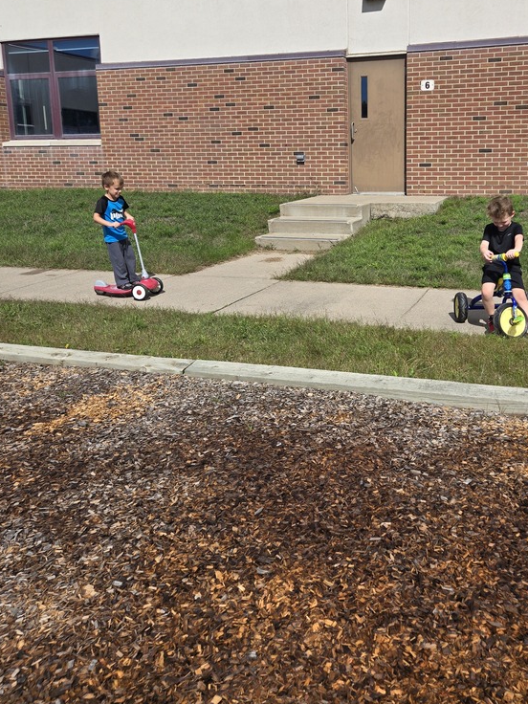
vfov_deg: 56.1
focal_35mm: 32
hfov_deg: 43.5
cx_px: 356
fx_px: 651
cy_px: 261
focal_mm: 5.4
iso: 25
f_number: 1.8
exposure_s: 1/2782
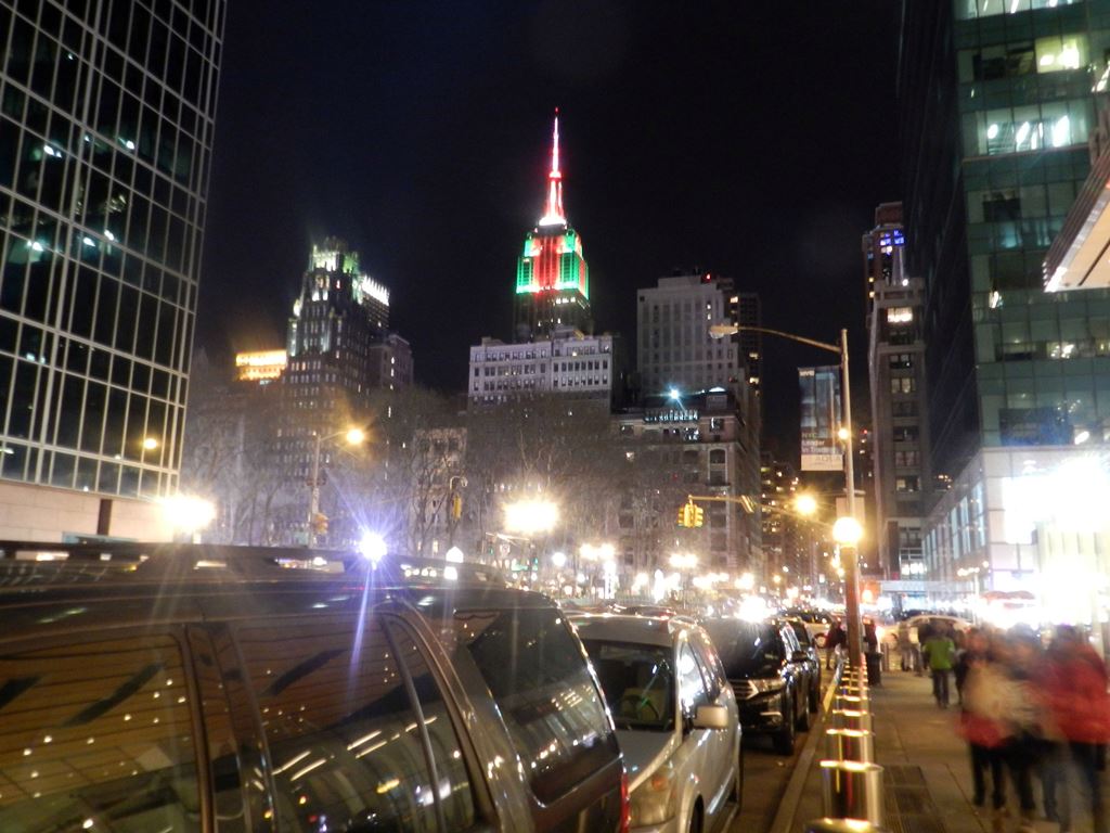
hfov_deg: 63.4
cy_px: 416
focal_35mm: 28
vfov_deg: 49.7
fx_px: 898
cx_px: 555
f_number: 3.6
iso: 400
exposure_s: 1/1.3
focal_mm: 5
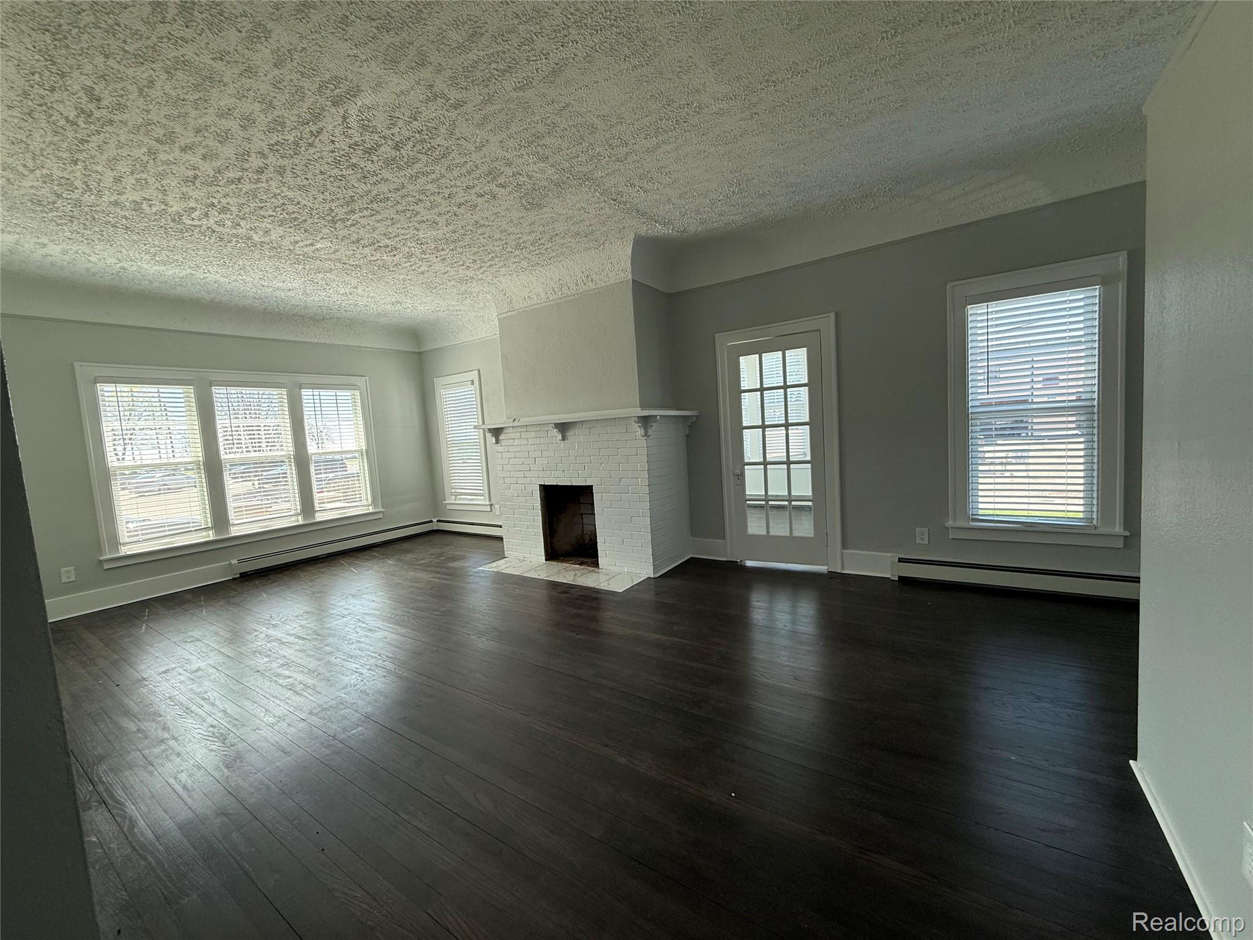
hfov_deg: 102.1
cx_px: 626
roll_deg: +4.0
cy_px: 470
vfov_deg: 85.7
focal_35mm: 14
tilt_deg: -5.2
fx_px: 507
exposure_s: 1/99
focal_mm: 2.22
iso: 100
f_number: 2.2
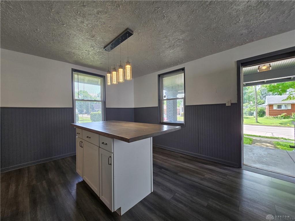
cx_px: 148
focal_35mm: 13
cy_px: 110
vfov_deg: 89.9
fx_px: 111
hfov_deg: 106.2
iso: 64
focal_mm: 1.7
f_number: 2.2
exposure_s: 1/60
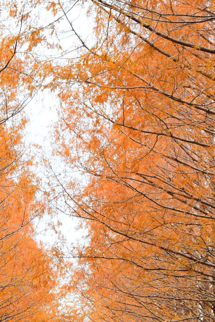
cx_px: 65
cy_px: 302
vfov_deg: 13.0
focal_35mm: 157
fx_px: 1405
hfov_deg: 8.7
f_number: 7.1
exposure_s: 1/200
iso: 400
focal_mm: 55
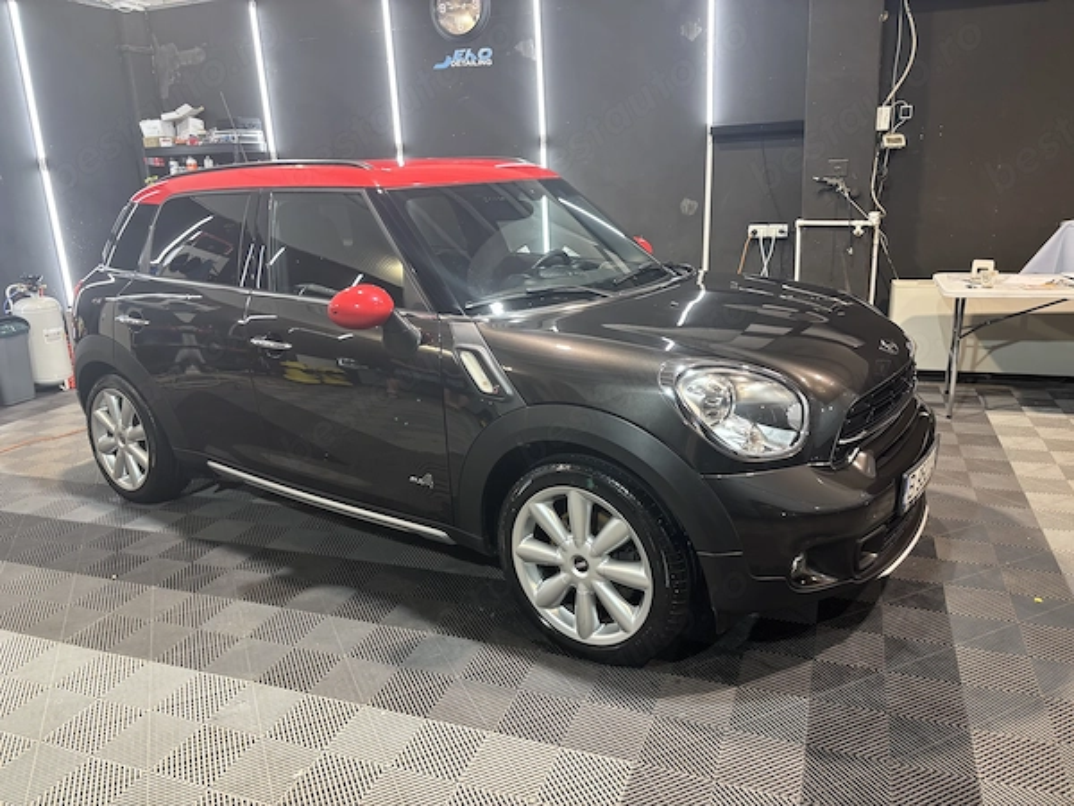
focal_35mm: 26
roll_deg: +3.2
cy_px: 403
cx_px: 537
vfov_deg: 53.1
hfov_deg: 67.3
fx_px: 807
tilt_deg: -15.7
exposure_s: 1/50
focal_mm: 5.96
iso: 160
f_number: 1.6
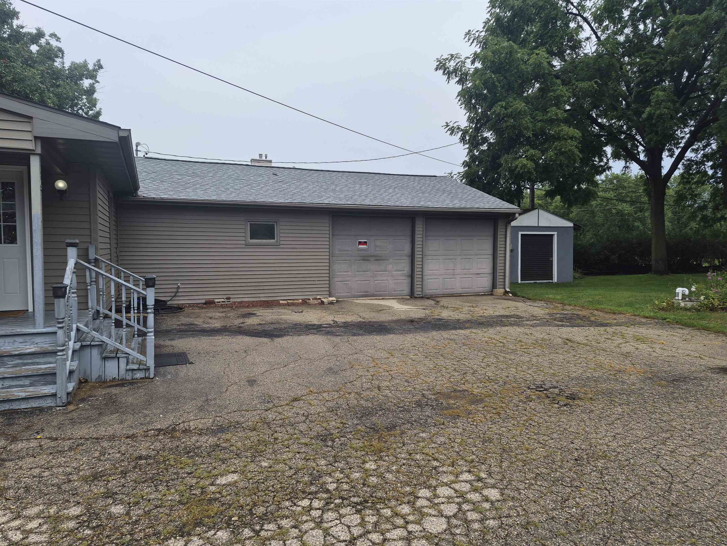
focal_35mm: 23
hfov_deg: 73.9
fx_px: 483
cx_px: 364
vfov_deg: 58.9
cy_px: 273
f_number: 1.8
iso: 80
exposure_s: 1/4368
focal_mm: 5.4
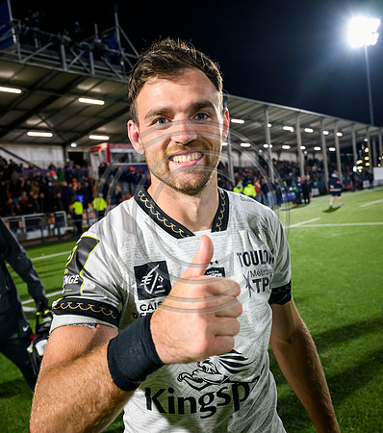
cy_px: 216
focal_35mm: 32
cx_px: 212
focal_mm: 24
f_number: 4.5
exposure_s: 1/640
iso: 5000
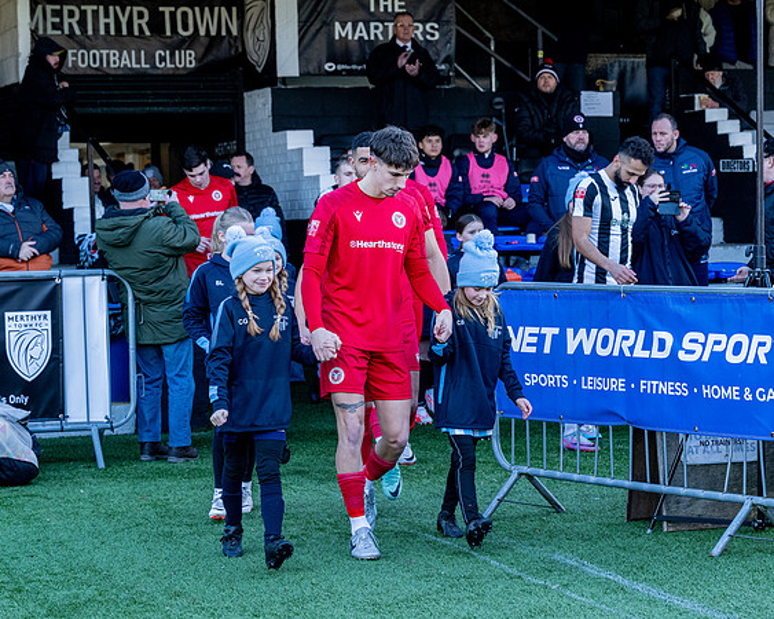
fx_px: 2453
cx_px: 469
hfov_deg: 17.9
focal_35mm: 107
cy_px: 381
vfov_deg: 14.4
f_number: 5
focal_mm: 74
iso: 1000
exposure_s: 1/400
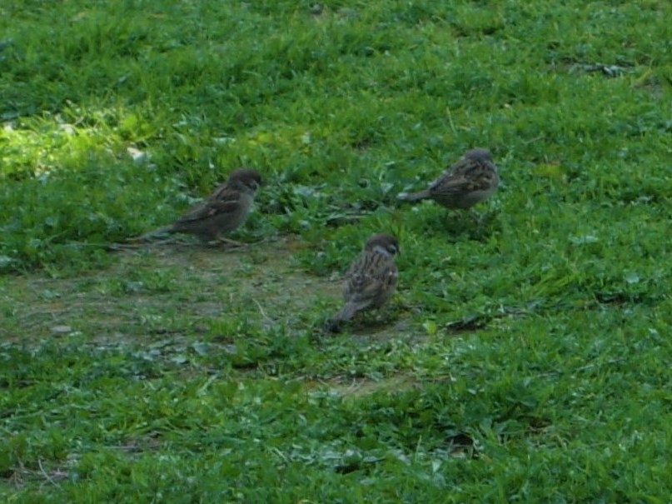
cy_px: 252
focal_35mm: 126
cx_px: 336
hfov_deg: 15.6
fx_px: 2446
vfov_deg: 11.8
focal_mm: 26.3
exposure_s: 1/85.4
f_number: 5.3
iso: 50
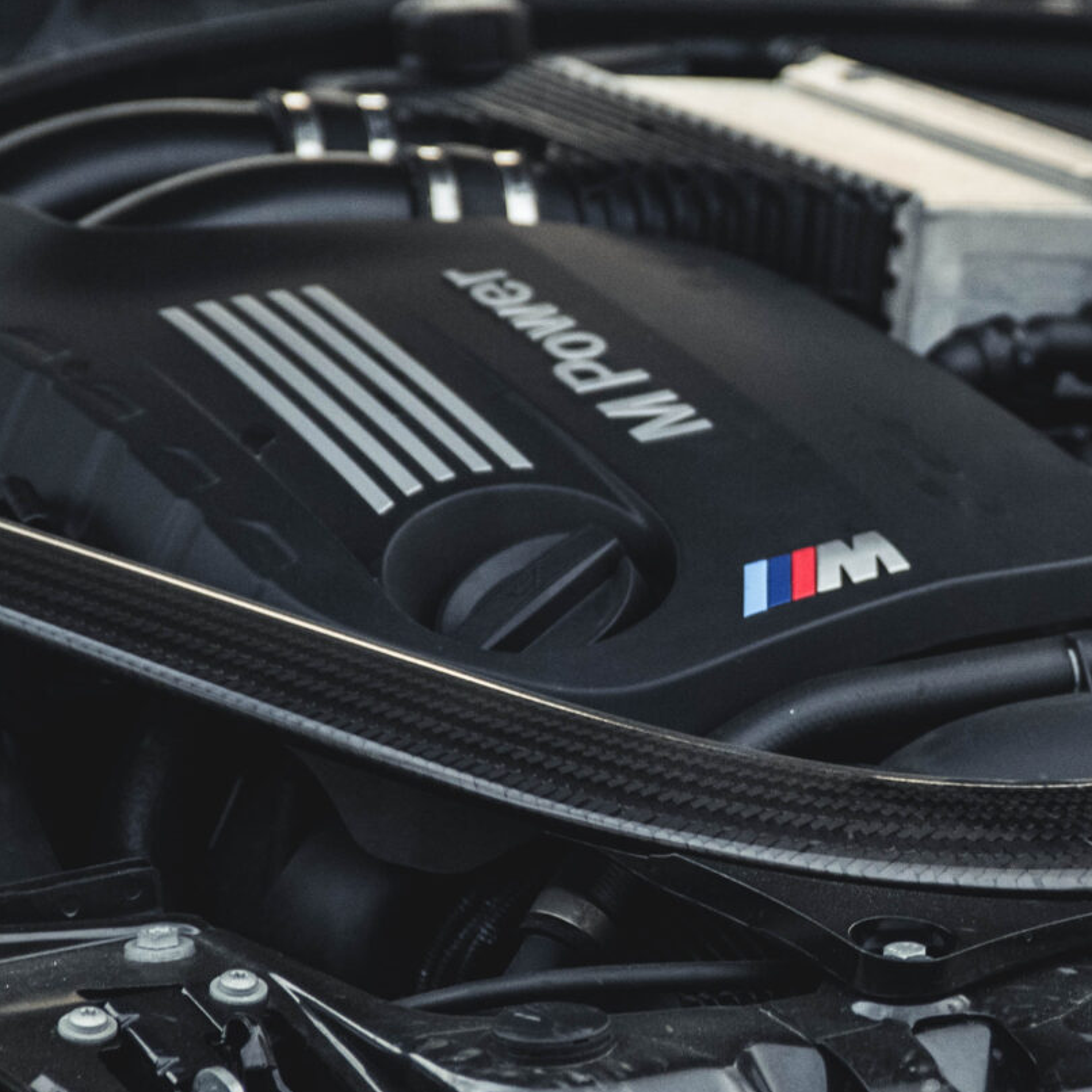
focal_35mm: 189
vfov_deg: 9.3
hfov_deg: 9.2
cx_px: 985
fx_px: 6745
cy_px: 558
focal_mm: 70
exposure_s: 1/160
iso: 1600
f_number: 2.8
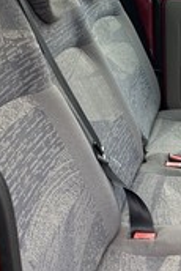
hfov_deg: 15.4
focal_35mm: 80
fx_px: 602
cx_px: 296
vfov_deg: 25.2
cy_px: 187
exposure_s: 1/121
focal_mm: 4.25
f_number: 1.8
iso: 64
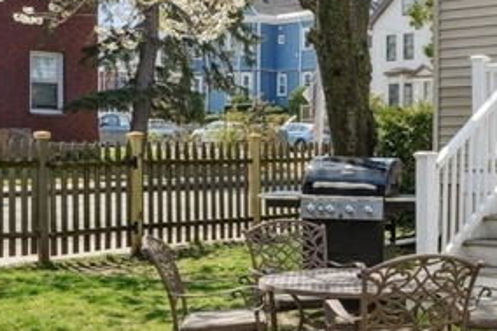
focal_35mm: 65
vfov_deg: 20.8
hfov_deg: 28.3
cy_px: 109
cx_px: 541
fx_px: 897
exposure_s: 1/250
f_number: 11
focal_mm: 18
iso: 400
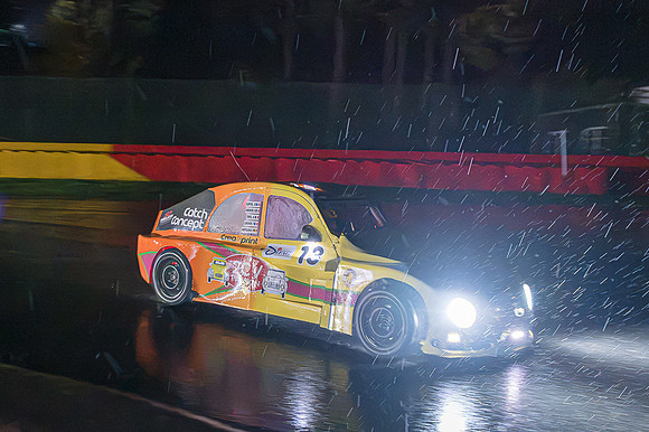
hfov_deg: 47.1
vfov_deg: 32.7
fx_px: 732
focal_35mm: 41
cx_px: 220
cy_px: 266
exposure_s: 1/160
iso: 6400
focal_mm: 24
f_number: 5
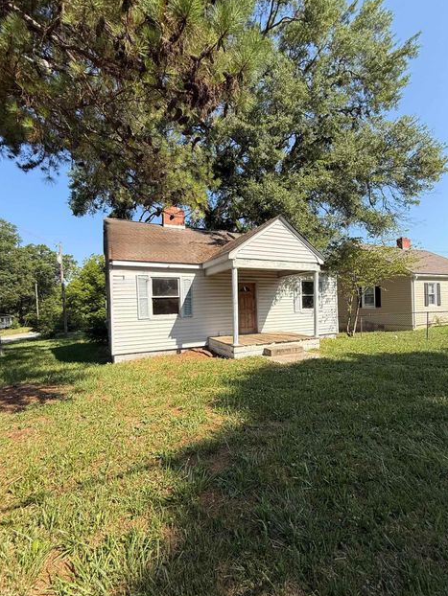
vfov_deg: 98.1
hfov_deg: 81.8
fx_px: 259
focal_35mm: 15
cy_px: 311
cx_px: 223
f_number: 2.2
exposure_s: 1/1572
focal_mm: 2.22
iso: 50
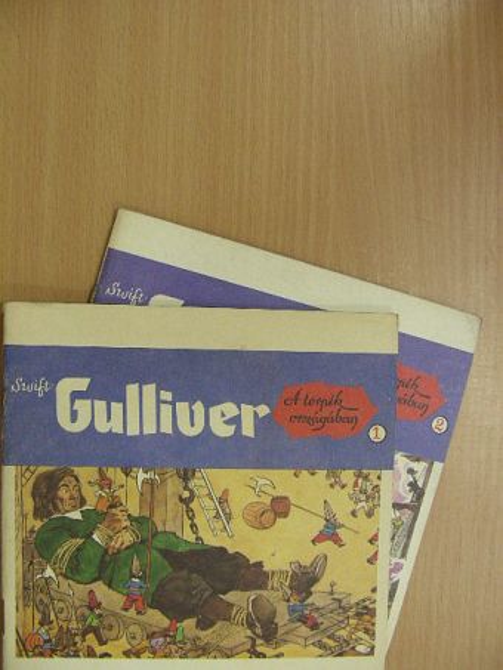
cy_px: 335
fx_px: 736
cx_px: 252
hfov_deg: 37.7
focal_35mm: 38
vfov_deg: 49.0
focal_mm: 6.3
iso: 200
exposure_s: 1/21.2
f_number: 3.5
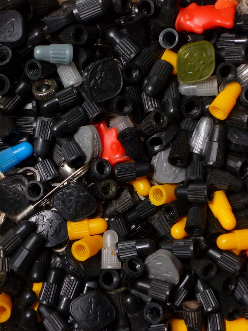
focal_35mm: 100
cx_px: 124
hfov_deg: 14.8
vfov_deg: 19.6
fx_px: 955
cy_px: 166
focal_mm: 16.5
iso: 100
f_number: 5.1
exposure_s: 1/125
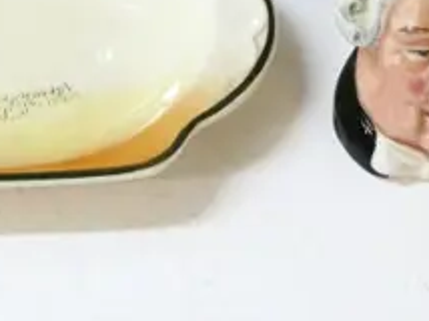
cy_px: -383
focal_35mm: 163
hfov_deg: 12.1
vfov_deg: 8.5
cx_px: 132
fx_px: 2018
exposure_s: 1/160
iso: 3200
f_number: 5.6
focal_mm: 17
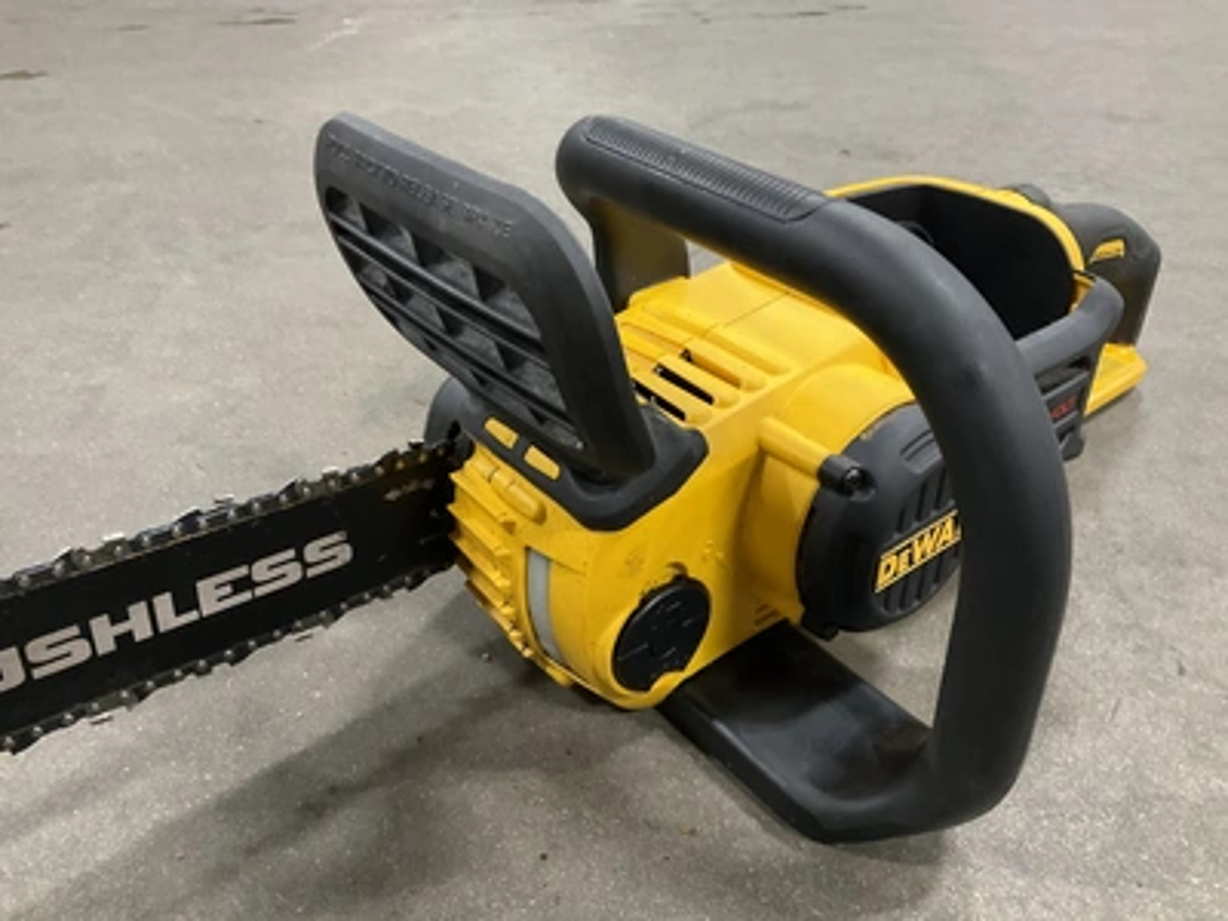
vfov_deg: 48.2
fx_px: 1029
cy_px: 460
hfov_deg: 61.7
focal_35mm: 29
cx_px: 614
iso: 320
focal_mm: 3
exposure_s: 1/30
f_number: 1.8
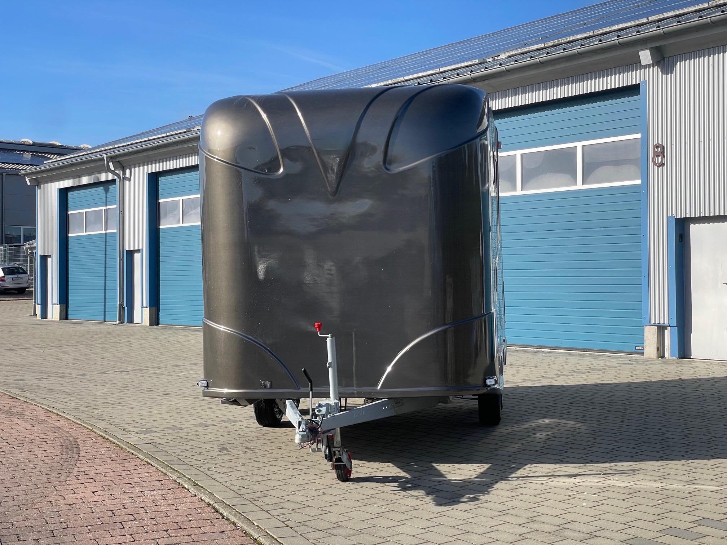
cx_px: 364
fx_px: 1092
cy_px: 272
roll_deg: +0.2
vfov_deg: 28.0
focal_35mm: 52
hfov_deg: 36.8
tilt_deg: +0.5
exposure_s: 1/1370
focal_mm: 6
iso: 25
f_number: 2
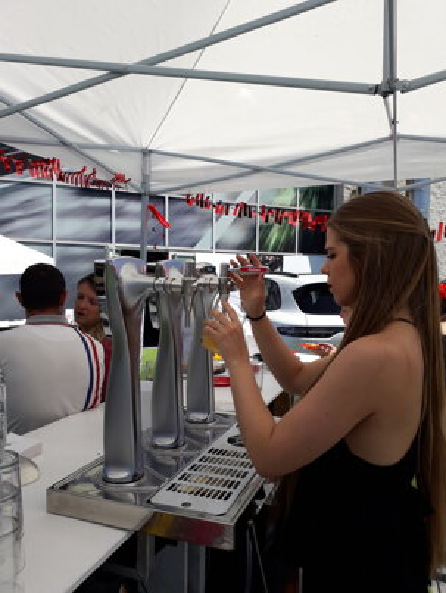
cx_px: 223
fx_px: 463
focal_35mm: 27
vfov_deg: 65.3
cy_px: 296
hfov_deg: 51.4
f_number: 1.9
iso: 40
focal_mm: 3.6
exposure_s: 1/1898
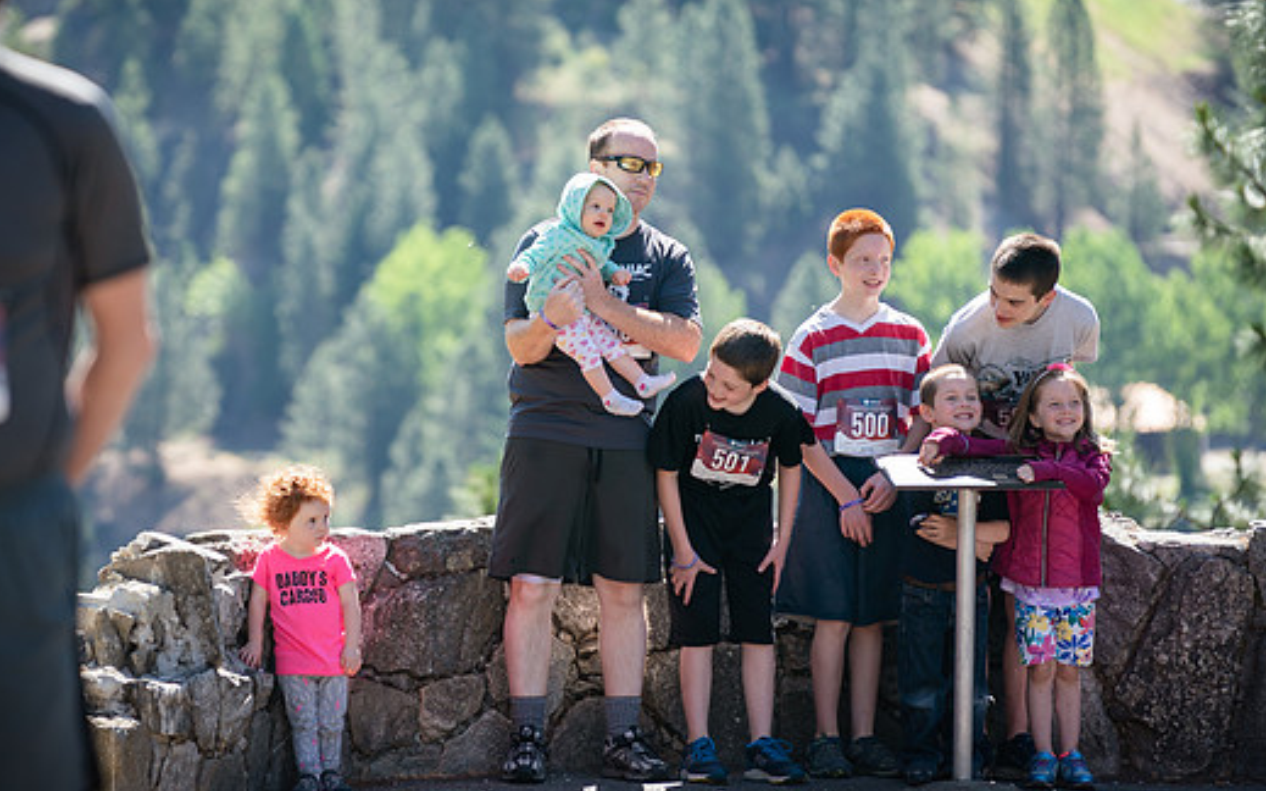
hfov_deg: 6.9
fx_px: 10520
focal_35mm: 305
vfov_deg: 4.3
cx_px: 352
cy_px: 313
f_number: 4
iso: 200
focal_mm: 200
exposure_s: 1/500
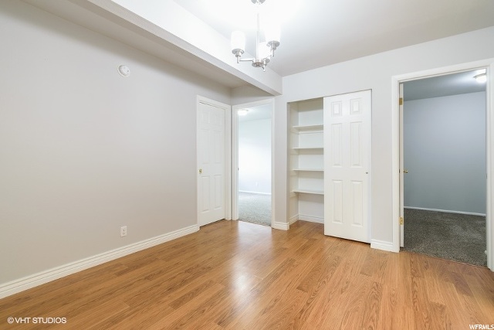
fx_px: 206
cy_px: 165
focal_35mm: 15
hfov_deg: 100.4
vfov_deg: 77.4
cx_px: 247
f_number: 8
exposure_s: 1/2
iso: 200
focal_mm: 10
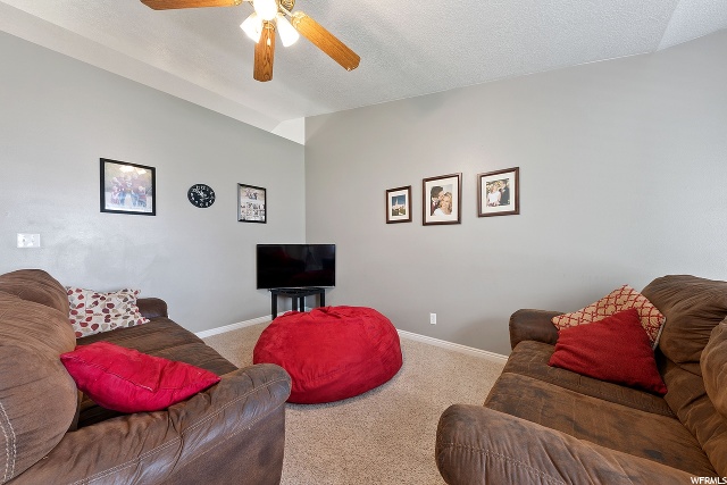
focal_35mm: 12
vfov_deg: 90.0
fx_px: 242
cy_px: 242
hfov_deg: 112.6
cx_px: 364
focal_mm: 12
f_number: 8
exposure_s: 2.5
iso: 100
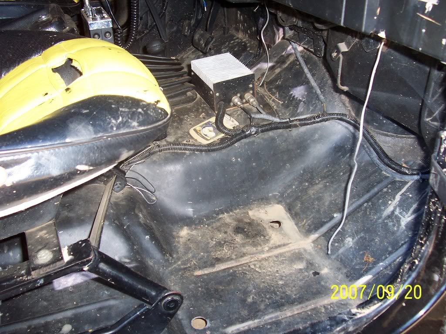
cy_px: 167
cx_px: 223
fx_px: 477
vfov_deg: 38.7
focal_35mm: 37
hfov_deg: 50.1
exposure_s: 1/60
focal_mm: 5.6
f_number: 2.8
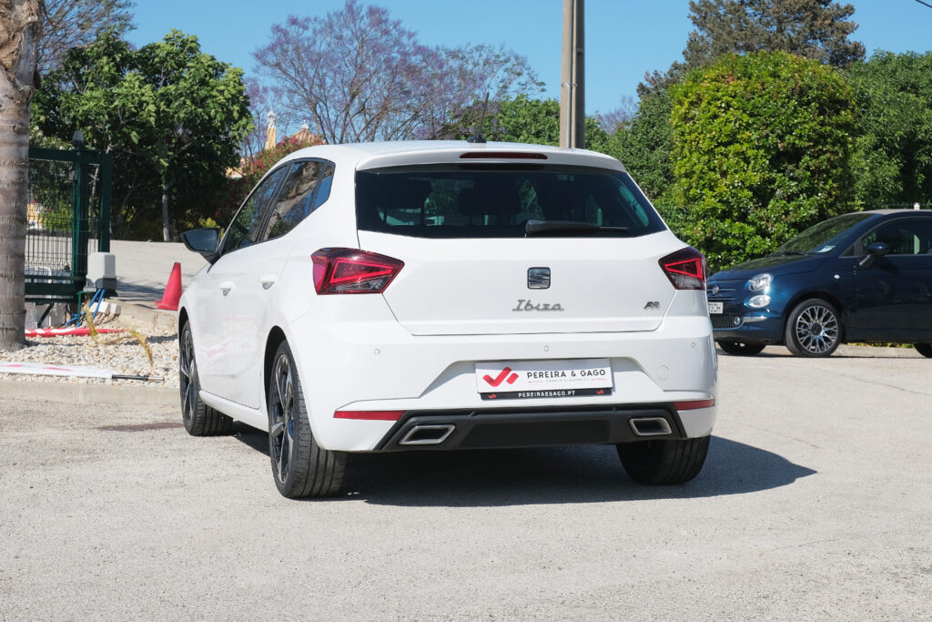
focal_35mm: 67
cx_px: 466
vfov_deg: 20.3
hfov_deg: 30.1
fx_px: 1735
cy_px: 311
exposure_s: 1/500
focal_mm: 44.5
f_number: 9
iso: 160
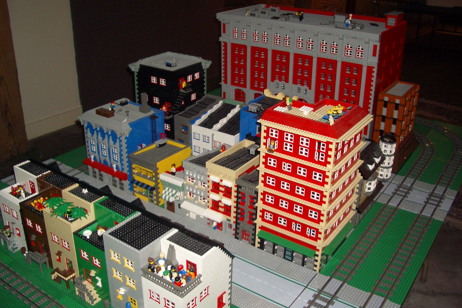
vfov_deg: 35.9
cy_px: 144
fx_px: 475
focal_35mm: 37
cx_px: 230
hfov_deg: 51.9
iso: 100
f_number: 2.6
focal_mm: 5.8
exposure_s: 1/60
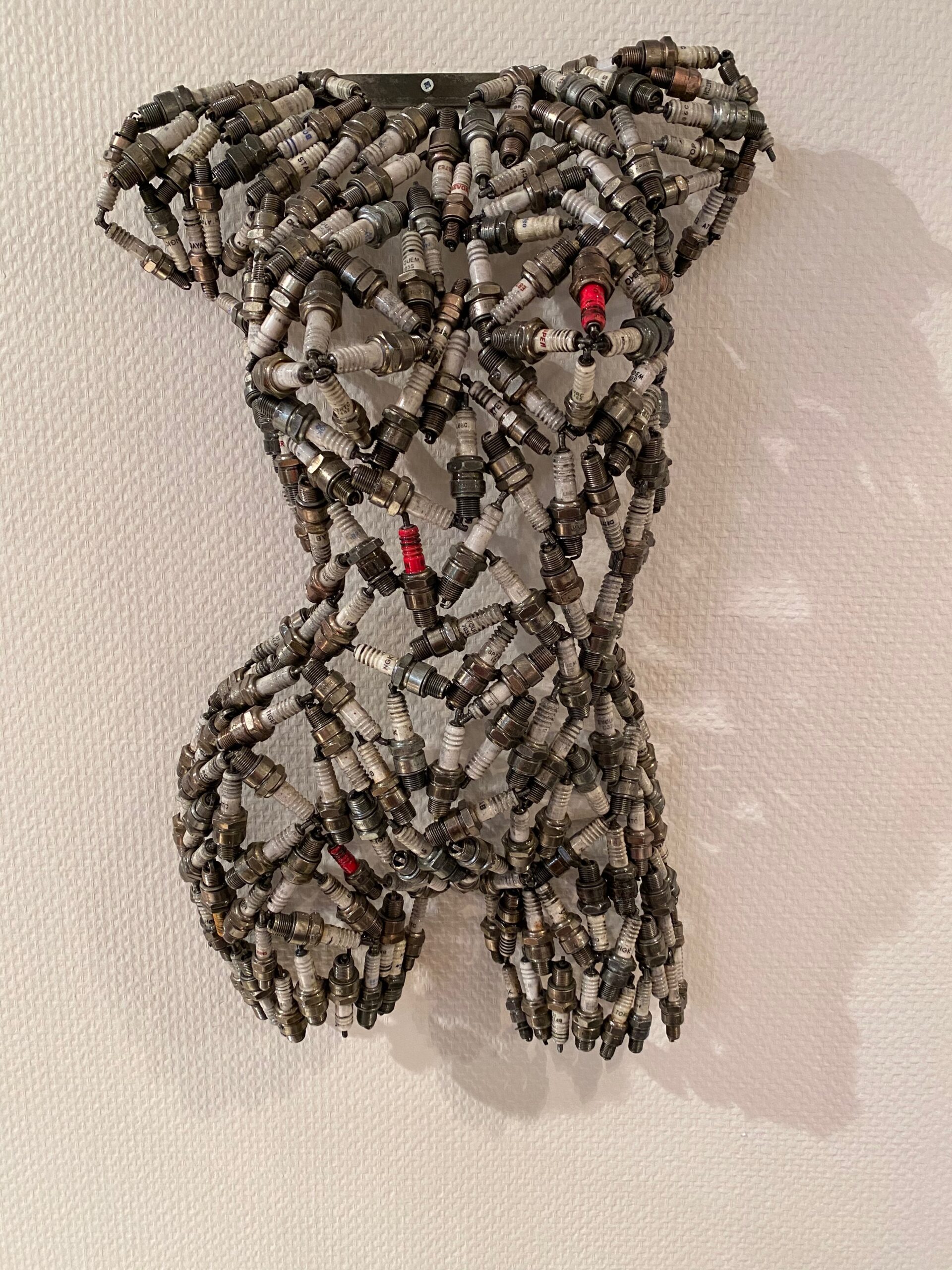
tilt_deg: -7.7
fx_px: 953
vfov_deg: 67.3
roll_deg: -1.5
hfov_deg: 53.1
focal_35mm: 26
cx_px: 476
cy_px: 635
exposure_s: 1/50
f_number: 1.8
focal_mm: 4.25
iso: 250
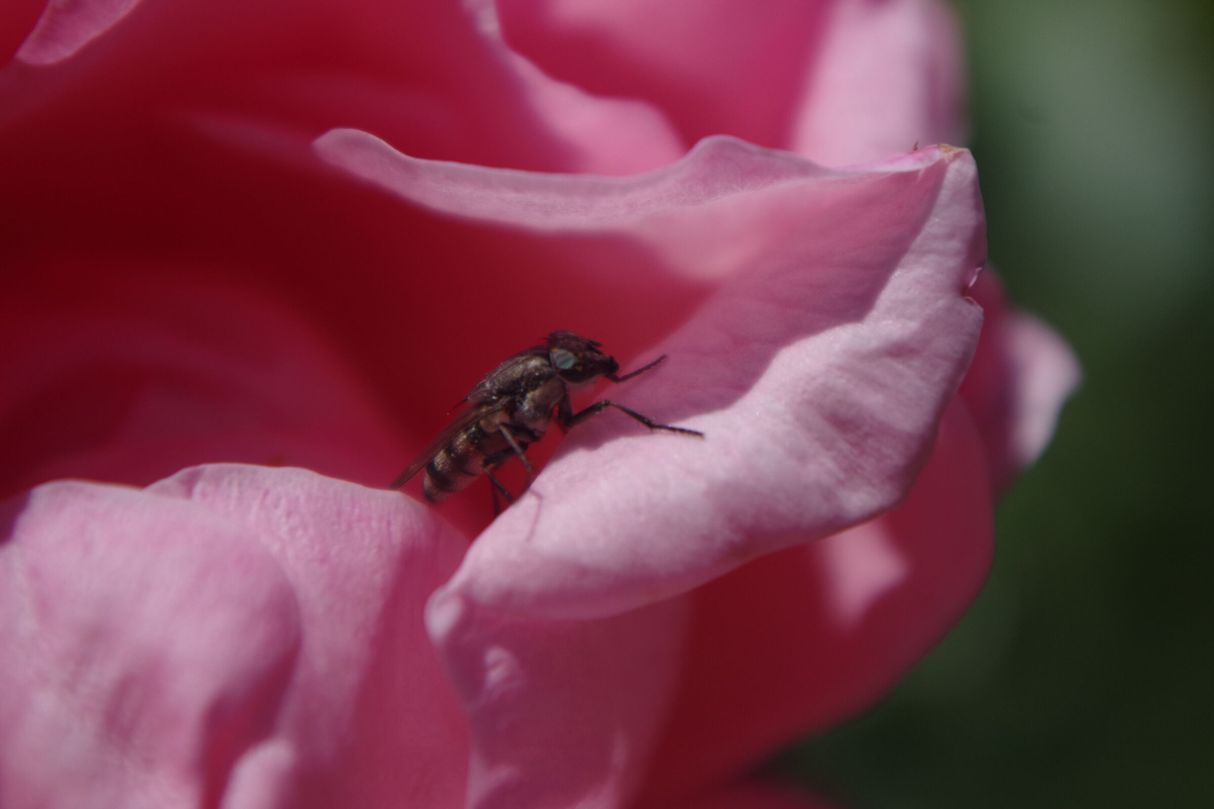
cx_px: 607
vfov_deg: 16.7
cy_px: 404
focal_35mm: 82
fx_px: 2765
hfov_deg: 24.8
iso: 400
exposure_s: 1/5000
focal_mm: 55
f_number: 5.6
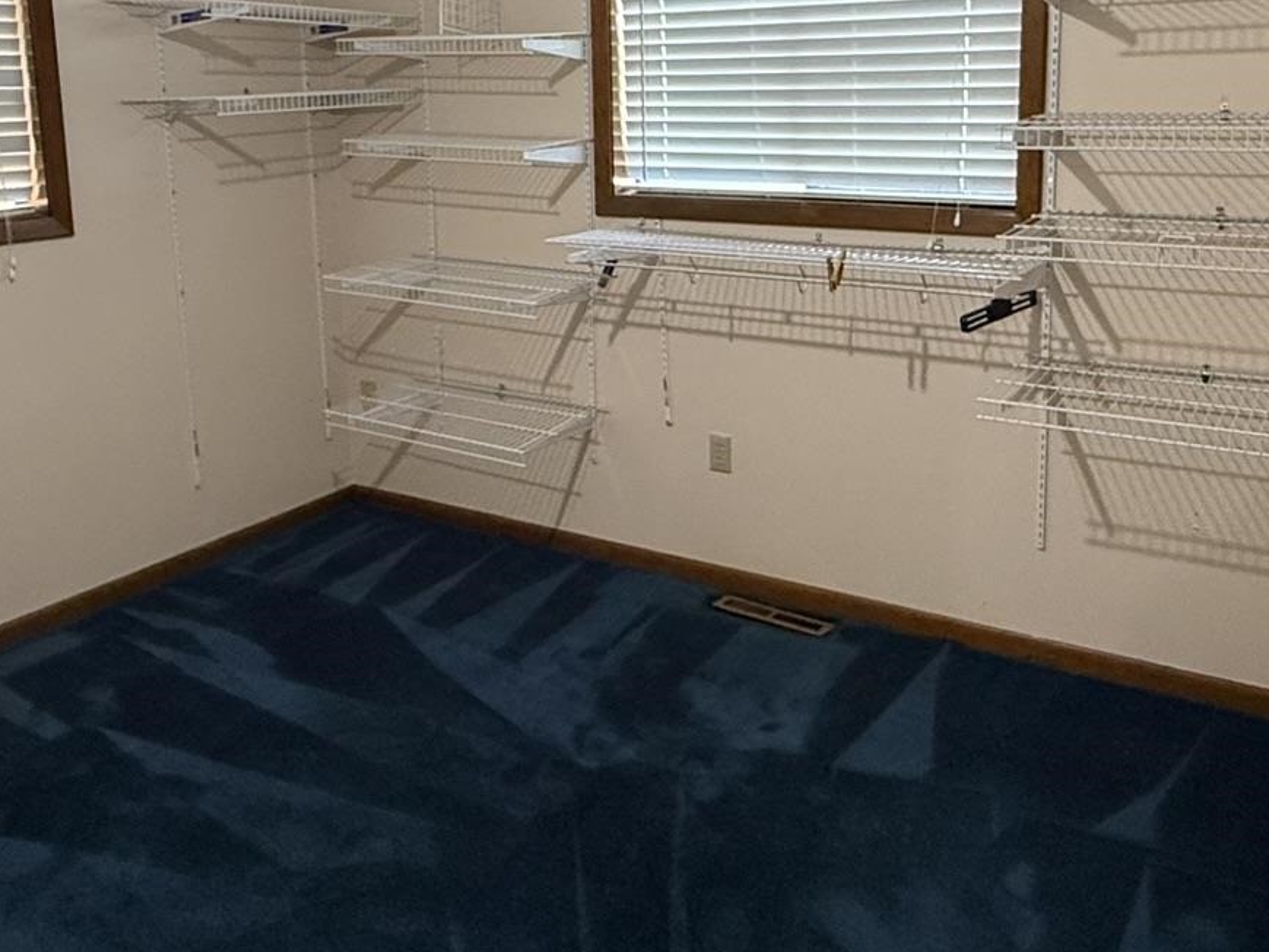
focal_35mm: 33
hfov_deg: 55.3
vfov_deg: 42.1
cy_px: 280
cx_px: 621
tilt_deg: -10.1
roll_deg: +0.6
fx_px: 1210
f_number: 2.2
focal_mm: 2.22
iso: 400
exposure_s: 1/60
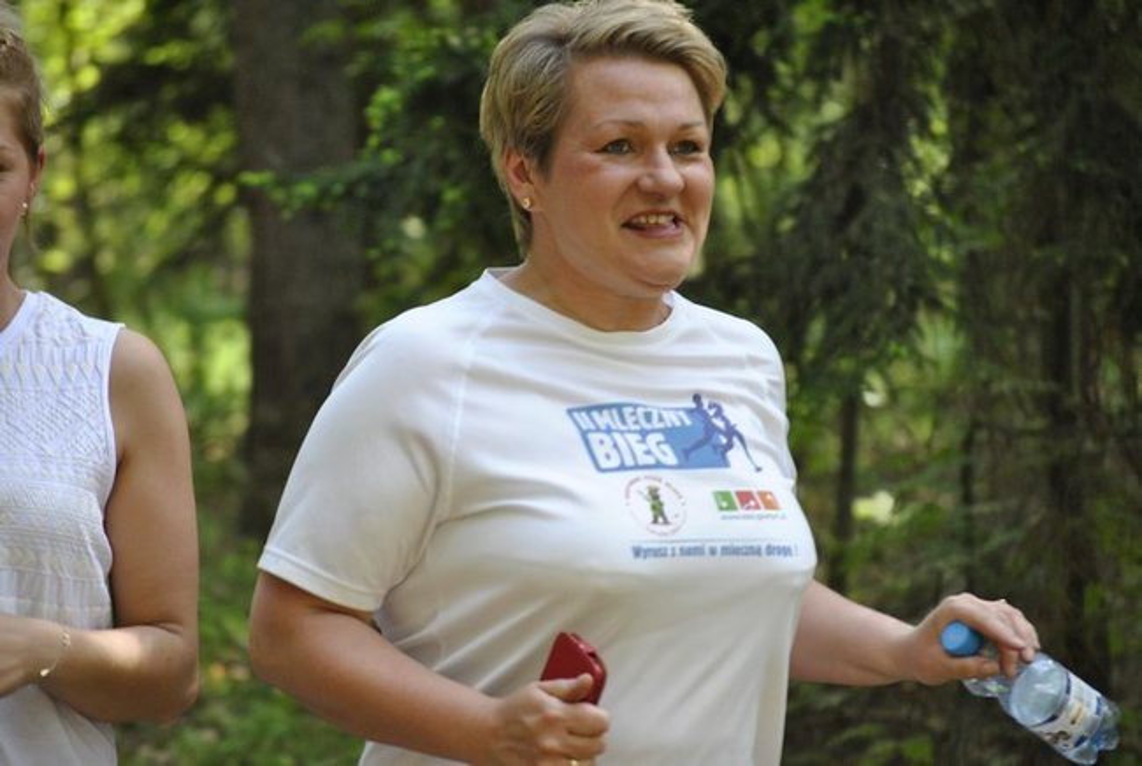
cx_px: 571
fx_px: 7150
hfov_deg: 9.1
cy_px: 383
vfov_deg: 6.1
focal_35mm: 225
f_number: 5
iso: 800
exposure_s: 1/200
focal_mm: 150
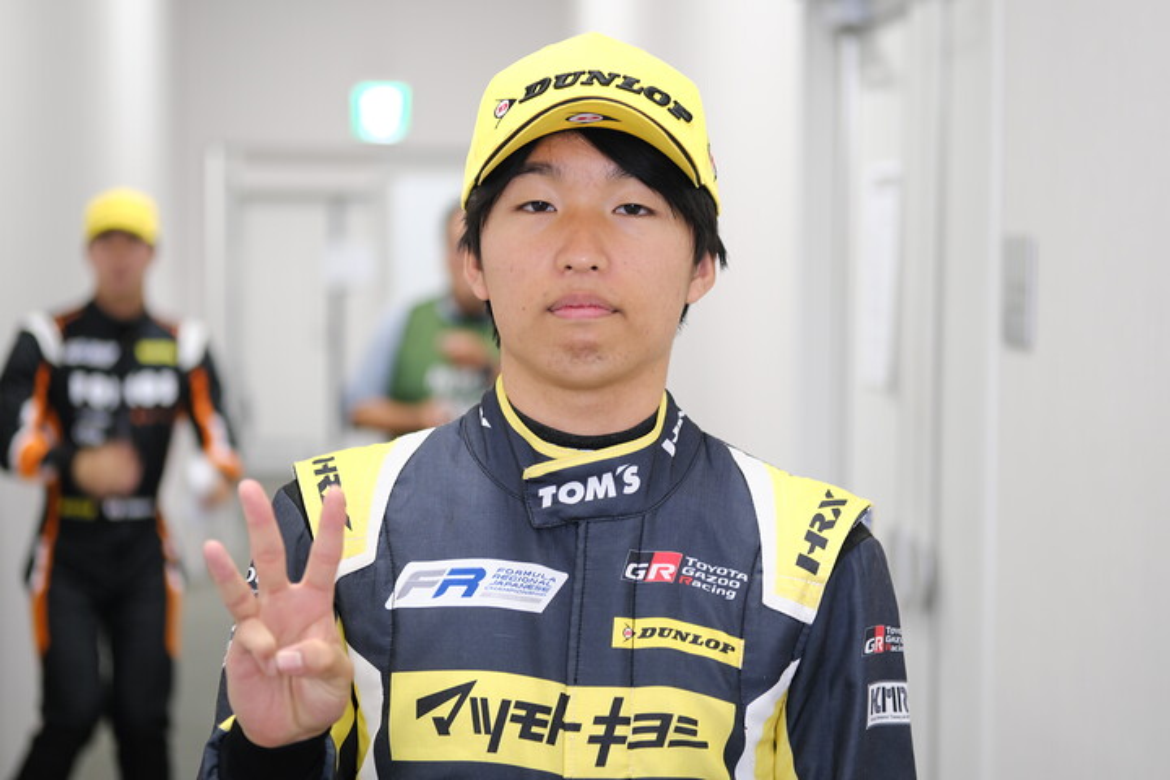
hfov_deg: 27.0
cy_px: 390
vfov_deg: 18.2
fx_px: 2437
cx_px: 585
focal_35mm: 75
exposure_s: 1/60
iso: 160
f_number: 2
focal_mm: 50
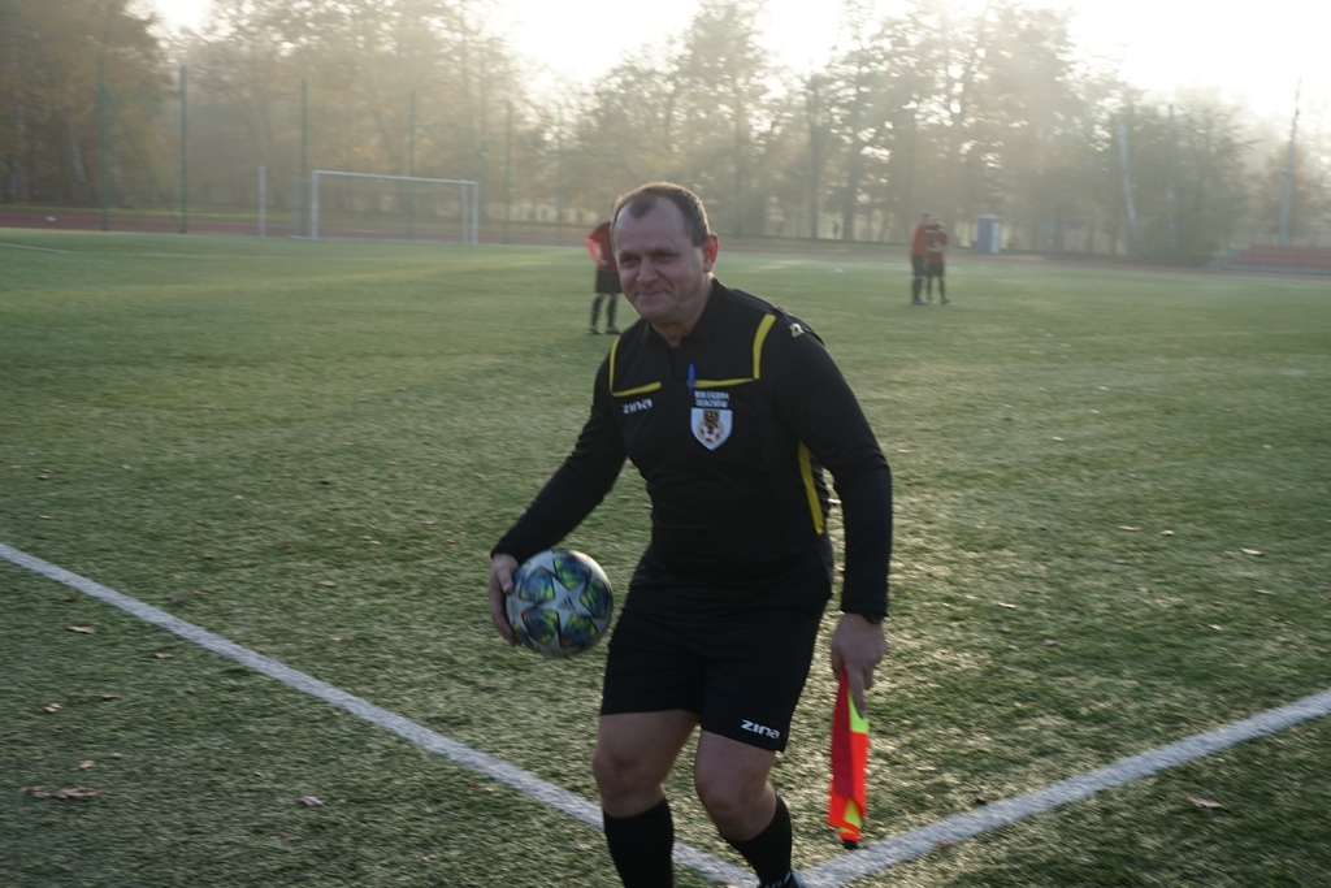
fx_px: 1553
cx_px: 666
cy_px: 444
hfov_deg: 46.4
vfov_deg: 31.9
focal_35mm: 42
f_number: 5.6
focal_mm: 28
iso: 100
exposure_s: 1/200
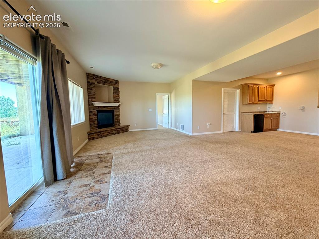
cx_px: 160
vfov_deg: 85.6
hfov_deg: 102.1
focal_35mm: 14
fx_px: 129
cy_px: 120
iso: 250
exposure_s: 1/60
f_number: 2.2
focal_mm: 2.22
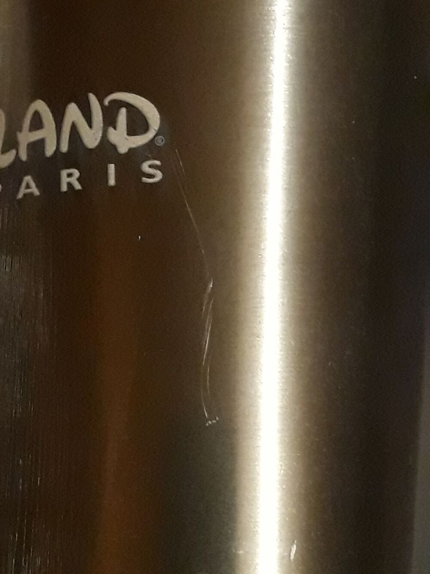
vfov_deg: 65.3
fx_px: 447
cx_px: 215
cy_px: 287
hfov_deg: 51.4
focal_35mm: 27
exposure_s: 1/25
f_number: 1.7
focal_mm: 3.71
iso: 400
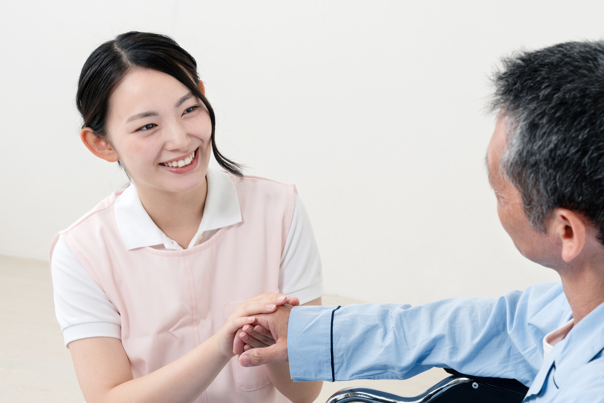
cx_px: 302
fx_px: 1762
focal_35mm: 105
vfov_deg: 13.0
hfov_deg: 19.5
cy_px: 202
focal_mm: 70
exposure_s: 1/160
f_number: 8
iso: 100
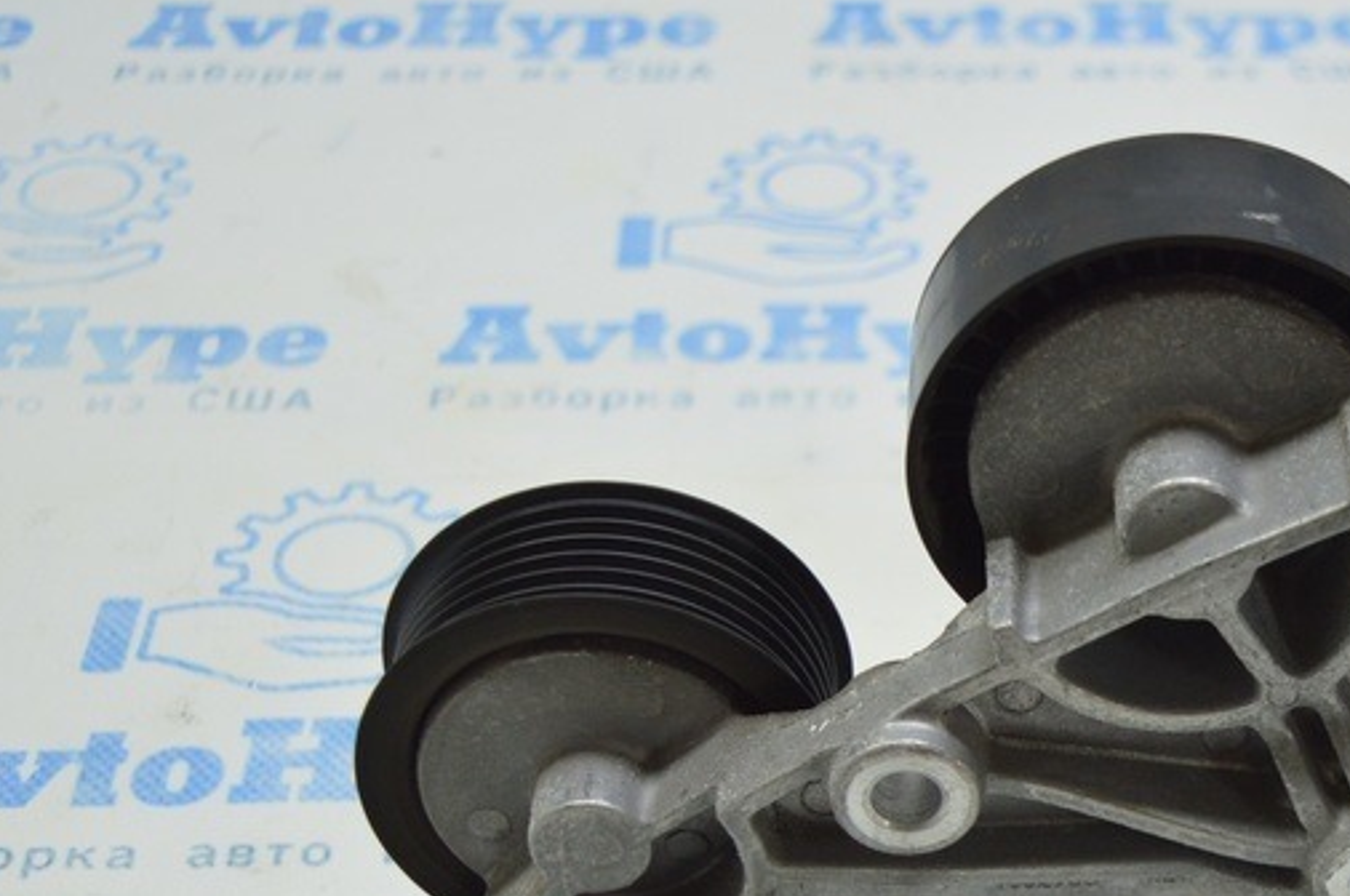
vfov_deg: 16.5
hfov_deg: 24.5
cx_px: 1049
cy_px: 751
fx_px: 3071
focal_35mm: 82
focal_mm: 27
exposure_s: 1/40
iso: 400
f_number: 4
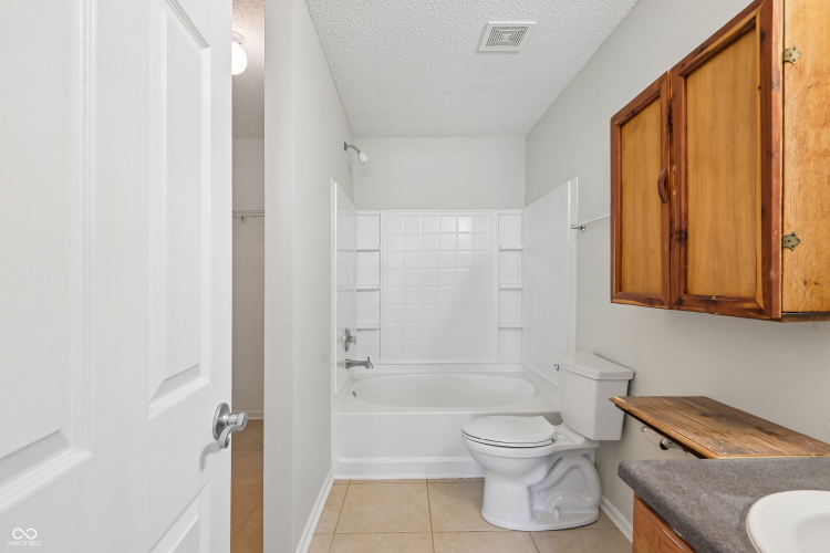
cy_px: 276
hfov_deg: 96.7
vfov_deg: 73.7
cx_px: 415
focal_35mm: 16
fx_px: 369
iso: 320
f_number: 8
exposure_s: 1/15
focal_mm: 16
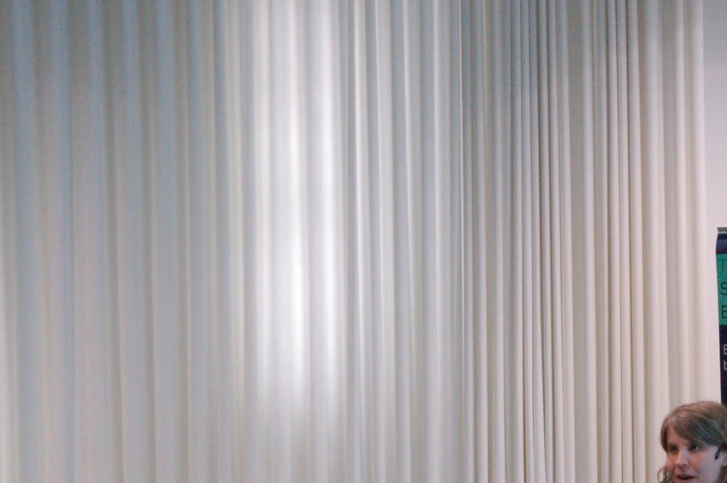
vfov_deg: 7.7
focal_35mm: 178
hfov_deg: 11.5
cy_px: 484
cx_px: 678
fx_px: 3590
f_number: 3.5
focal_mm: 50
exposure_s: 1/125
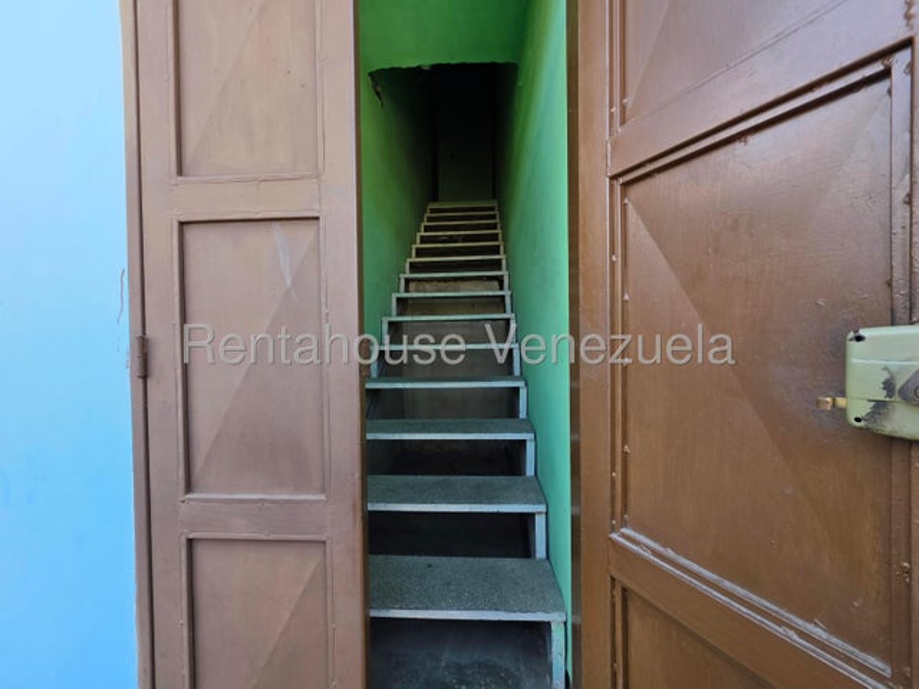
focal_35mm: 13
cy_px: 344
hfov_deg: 106.2
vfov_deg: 89.9
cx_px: 460
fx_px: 345
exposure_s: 1/120
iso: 32
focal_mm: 2.2
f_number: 1.9
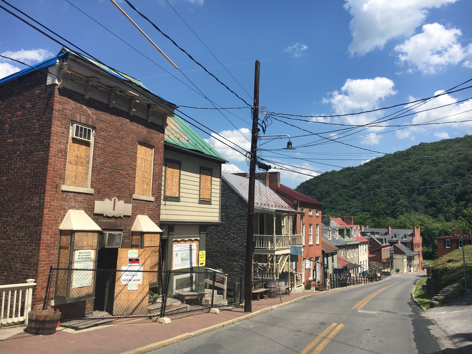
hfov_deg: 61.7
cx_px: 236
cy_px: 177
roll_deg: -0.9
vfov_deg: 48.2
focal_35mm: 29
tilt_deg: +8.6
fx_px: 395
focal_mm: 4.15
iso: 25
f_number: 2.2
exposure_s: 1/1923
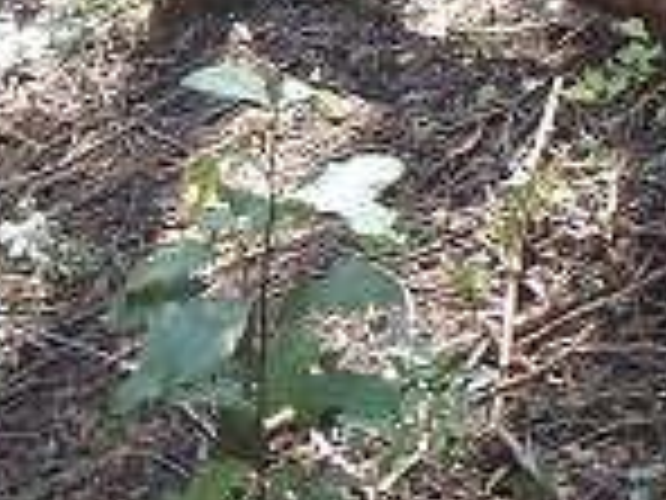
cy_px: -491
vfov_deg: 13.8
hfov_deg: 20.9
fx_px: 1751
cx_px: 652
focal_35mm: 91
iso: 320
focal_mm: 3.7
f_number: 3.5
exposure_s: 1/30
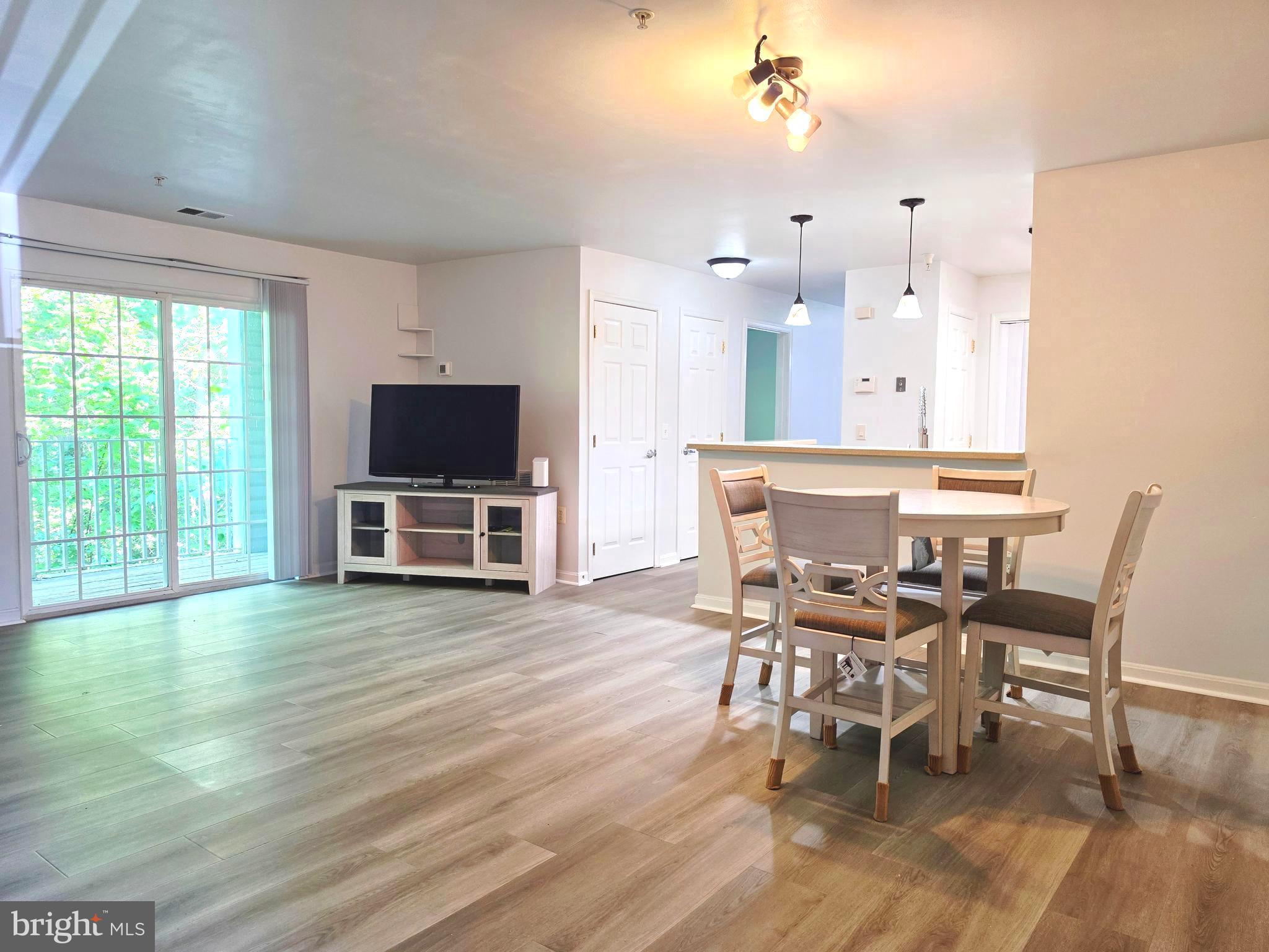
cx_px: 634
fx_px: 843
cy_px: 476
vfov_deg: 58.9
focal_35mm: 23
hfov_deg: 73.9
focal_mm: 6.5
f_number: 1.4
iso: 100
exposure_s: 1/120
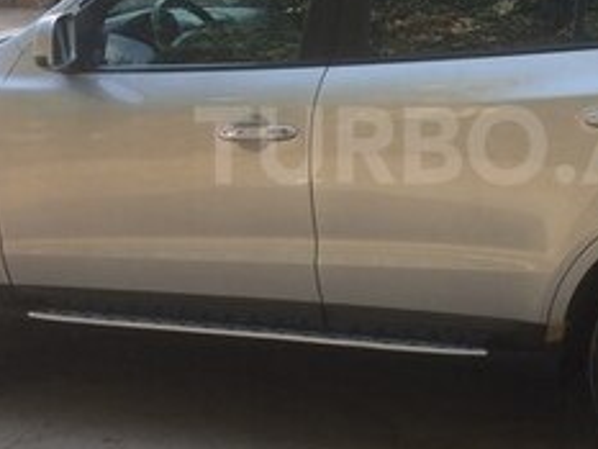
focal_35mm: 82
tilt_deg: -14.4
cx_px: 457
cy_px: 145
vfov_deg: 18.0
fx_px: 1417
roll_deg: +0.7
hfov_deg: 23.6
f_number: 2.2
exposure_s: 1/247
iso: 32
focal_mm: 4.15
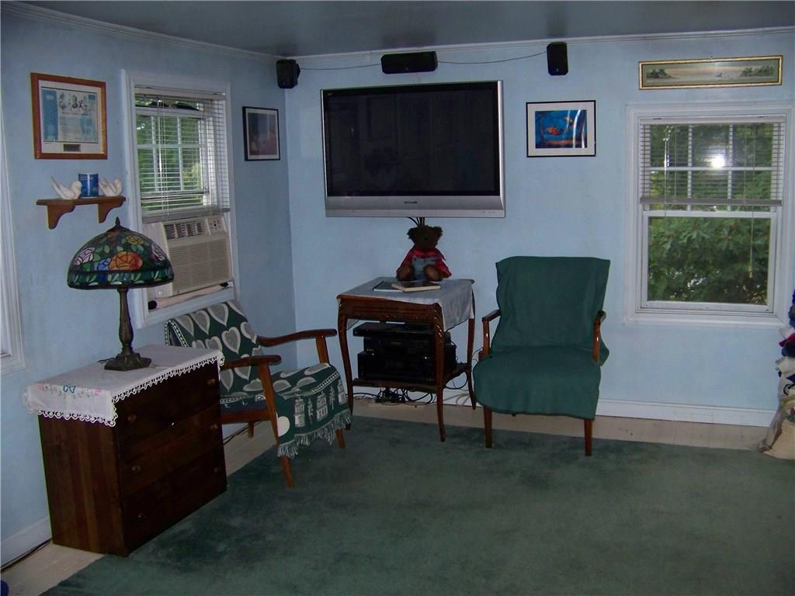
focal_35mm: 36
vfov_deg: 39.7
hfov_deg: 51.4
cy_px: 298
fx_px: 827
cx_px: 398
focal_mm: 5.85
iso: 200
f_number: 2.8
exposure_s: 1/30
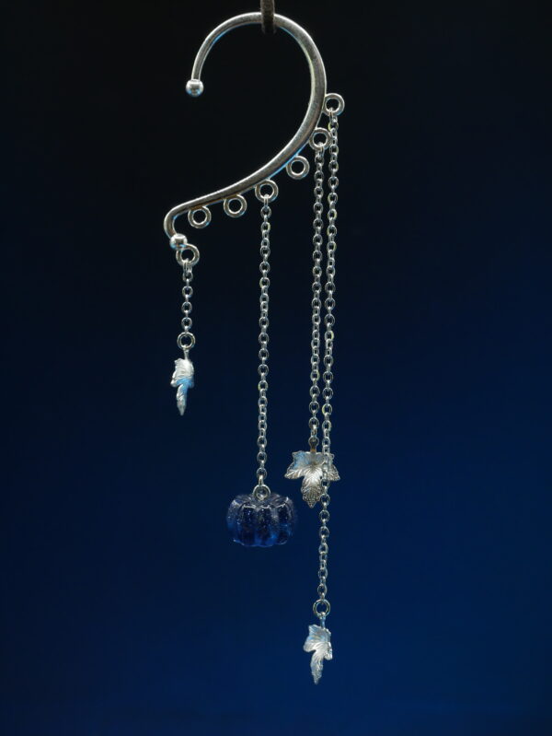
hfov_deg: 24.4
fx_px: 1275
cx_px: 276
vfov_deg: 32.2
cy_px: 368
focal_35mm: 60
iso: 800
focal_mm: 30
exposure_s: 1/60
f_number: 6.3
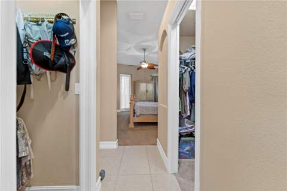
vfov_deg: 81.1
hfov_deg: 104.3
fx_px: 111
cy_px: 96
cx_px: 144
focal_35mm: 14
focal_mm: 14
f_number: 8
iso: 400
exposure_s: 1/1.67
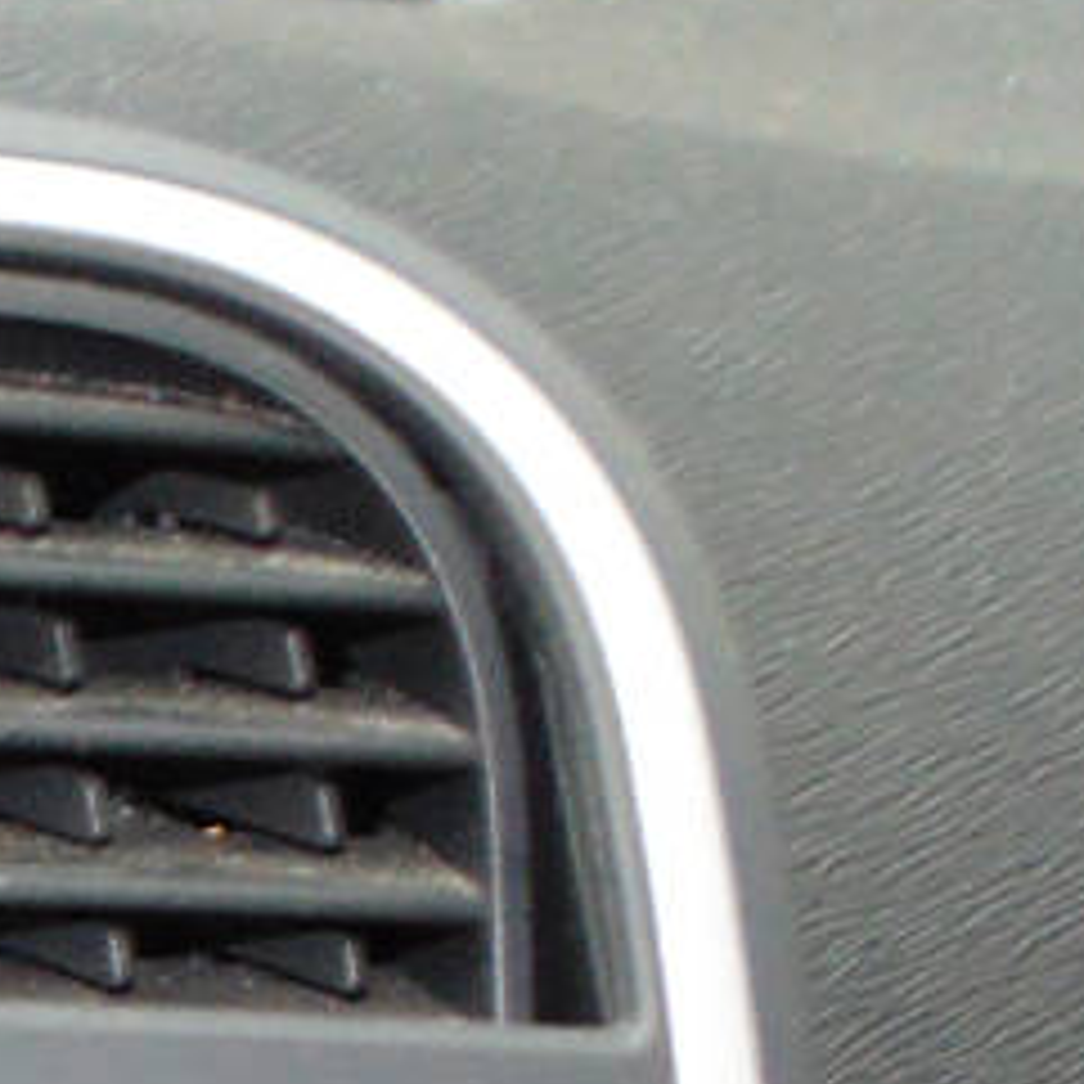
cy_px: 1624
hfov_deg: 10.5
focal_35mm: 147
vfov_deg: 11.4
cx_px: -1331
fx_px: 5208
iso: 200
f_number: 3
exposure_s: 1/30
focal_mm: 4.5
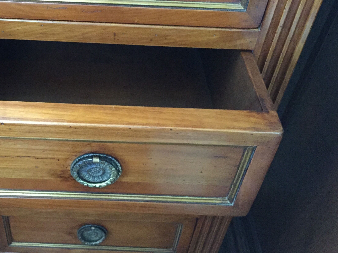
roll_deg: -3.9
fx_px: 420
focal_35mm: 43
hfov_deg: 43.0
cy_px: 86
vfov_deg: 33.3
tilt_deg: -40.1
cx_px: 103
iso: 400
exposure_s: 1/15
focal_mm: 4.15
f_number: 2.2
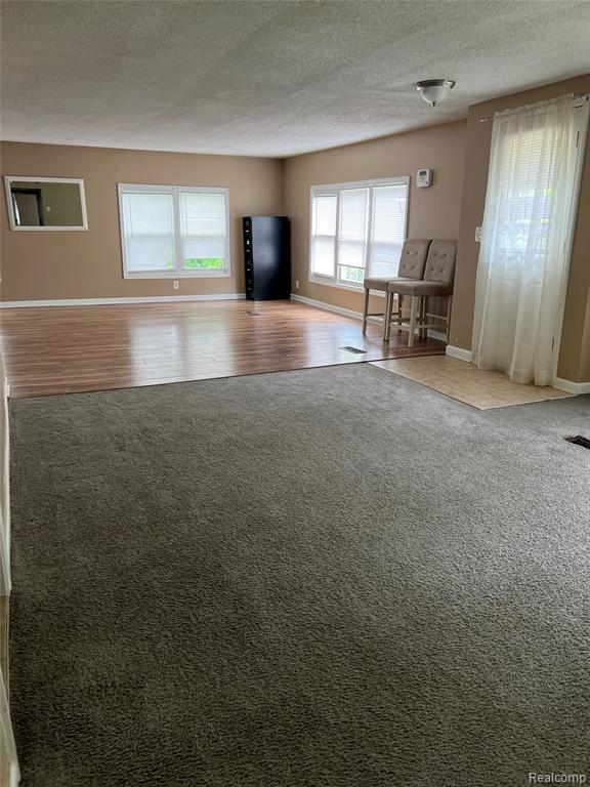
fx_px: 591
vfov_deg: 67.3
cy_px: 394
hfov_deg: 53.1
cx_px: 295
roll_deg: -1.3
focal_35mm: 26
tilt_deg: -17.0
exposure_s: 1/60
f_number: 1.5
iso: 125
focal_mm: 5.7
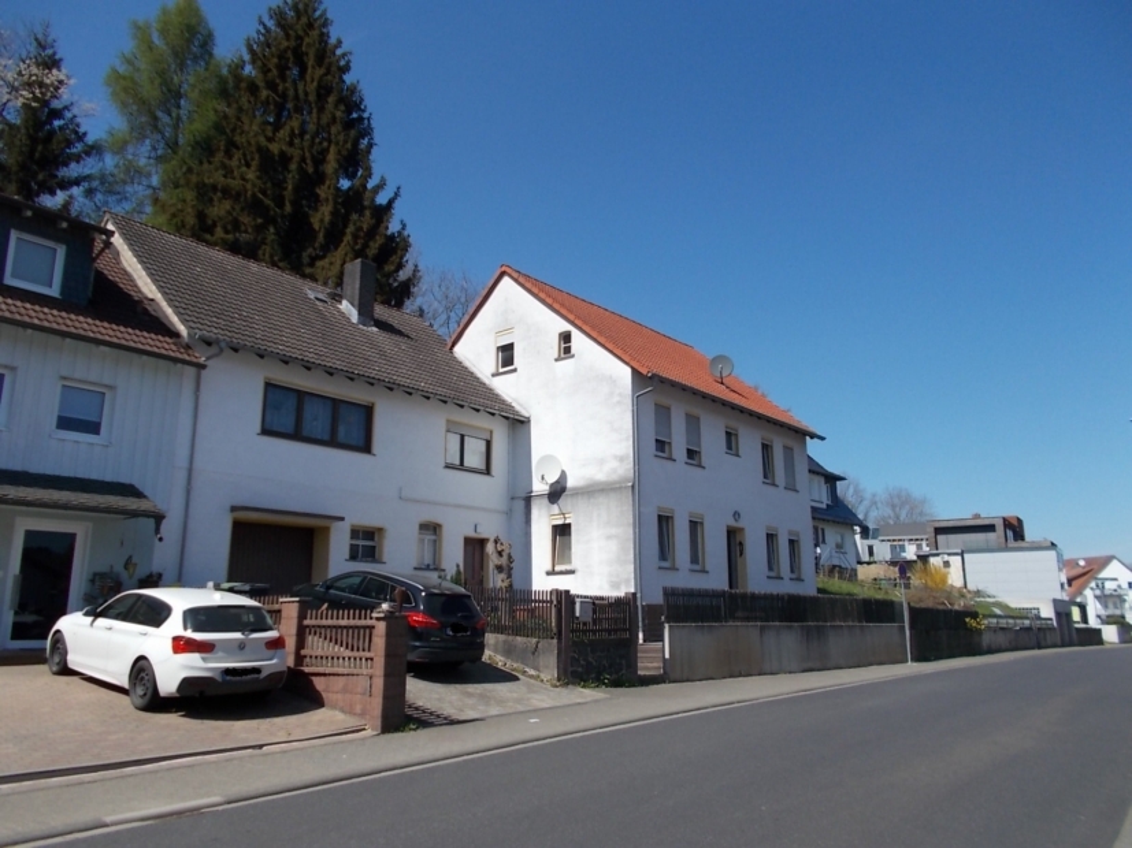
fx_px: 850
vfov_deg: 53.1
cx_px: 566
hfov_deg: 67.3
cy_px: 424
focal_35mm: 26
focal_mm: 4.6
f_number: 8
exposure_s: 1/200
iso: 80
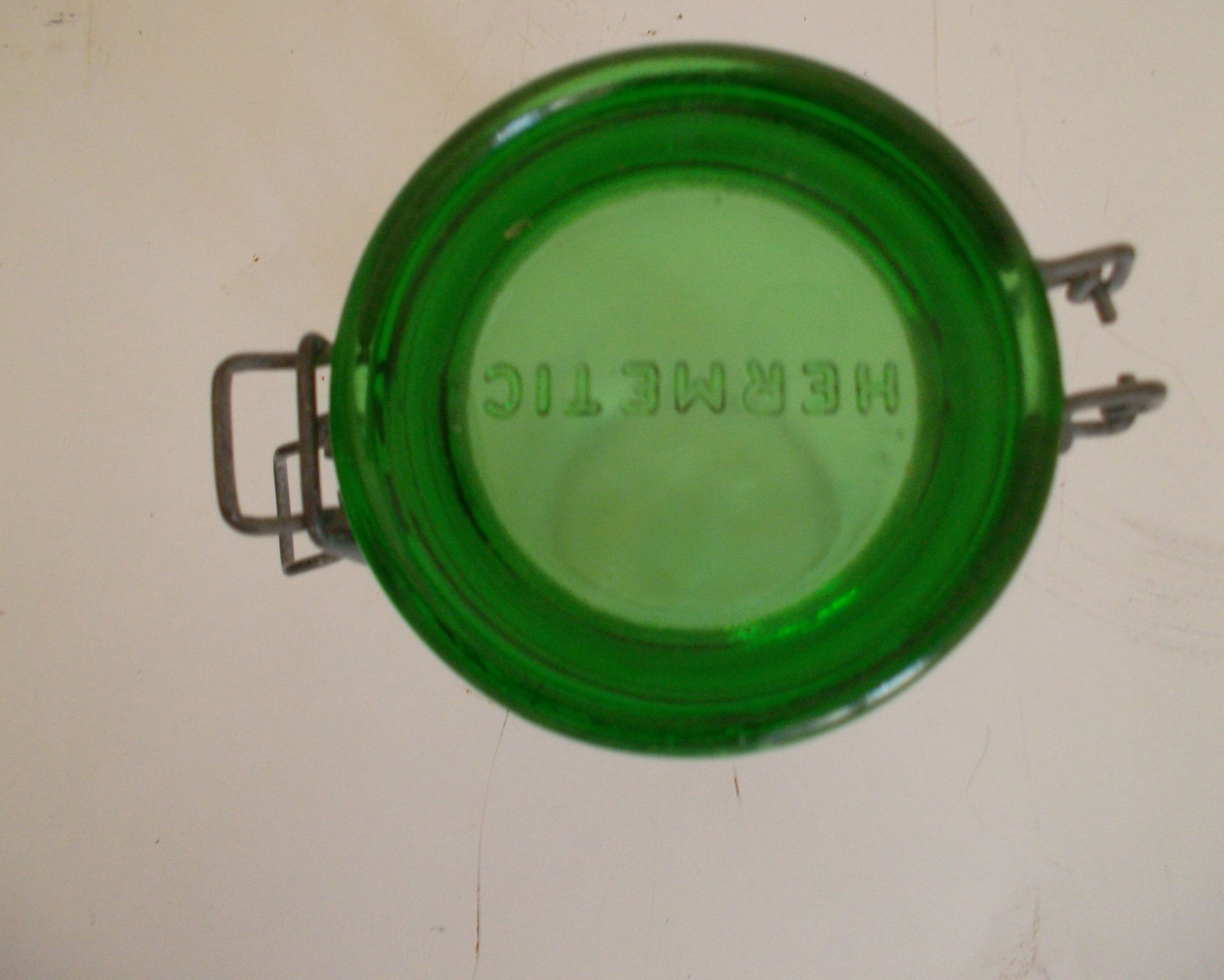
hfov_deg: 58.8
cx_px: 612
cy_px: 476
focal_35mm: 30
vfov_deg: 48.5
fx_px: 1087
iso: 154
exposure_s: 1/45
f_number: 3.3
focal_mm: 4.1
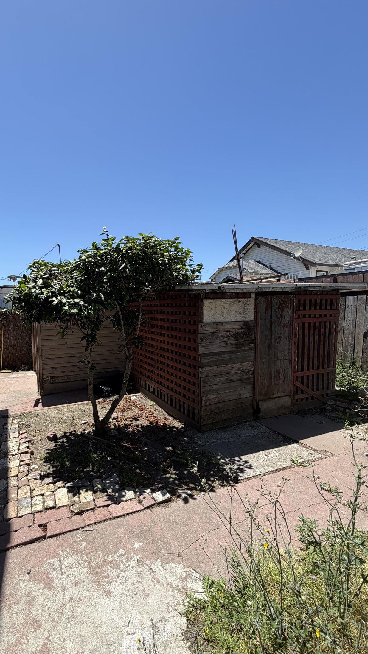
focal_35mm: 16
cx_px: 125
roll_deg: +0.5
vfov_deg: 99.3
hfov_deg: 65.4
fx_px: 278
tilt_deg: -5.9
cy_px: 340
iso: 25
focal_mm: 2.22
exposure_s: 1/770
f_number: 2.2
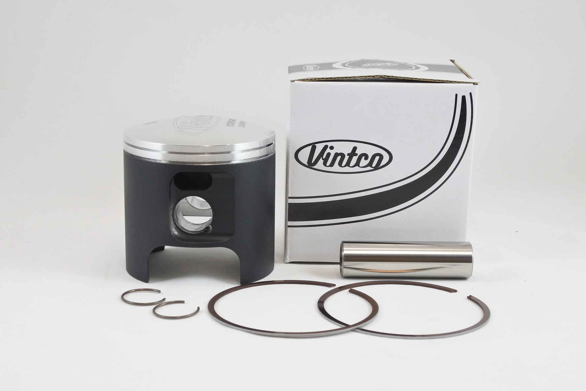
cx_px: 293
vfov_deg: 28.6
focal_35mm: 47
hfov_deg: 41.9
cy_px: 196
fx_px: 765
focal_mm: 17.6
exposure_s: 1/125
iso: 500
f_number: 4.5
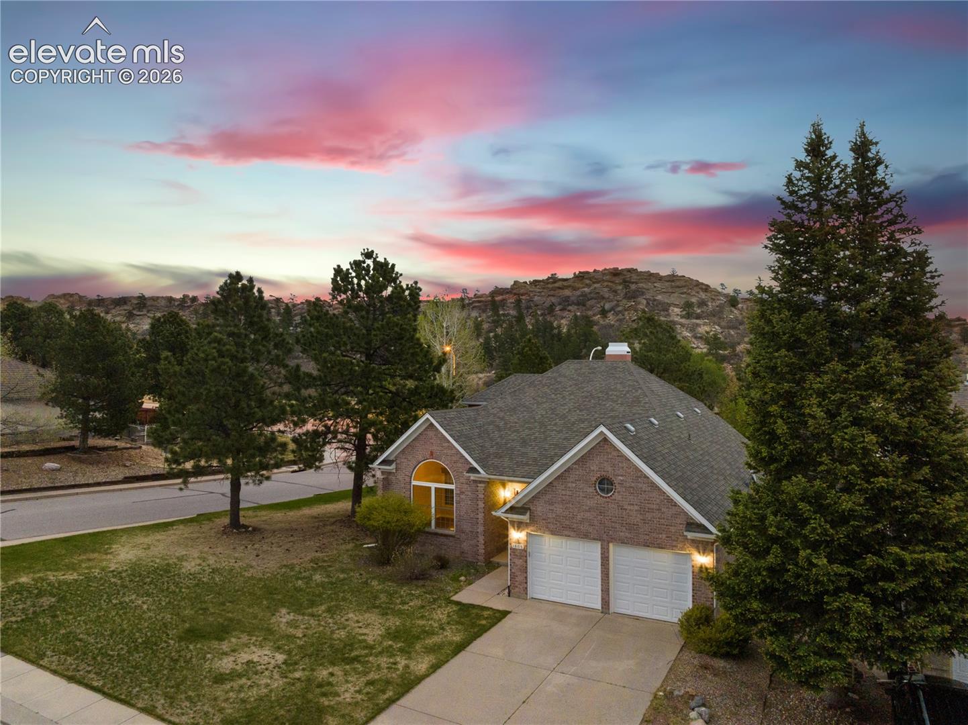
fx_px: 671
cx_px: 484
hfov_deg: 71.6
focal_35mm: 24
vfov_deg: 56.8
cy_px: 362
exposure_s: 1/4
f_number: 10
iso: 1460
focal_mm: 12.29
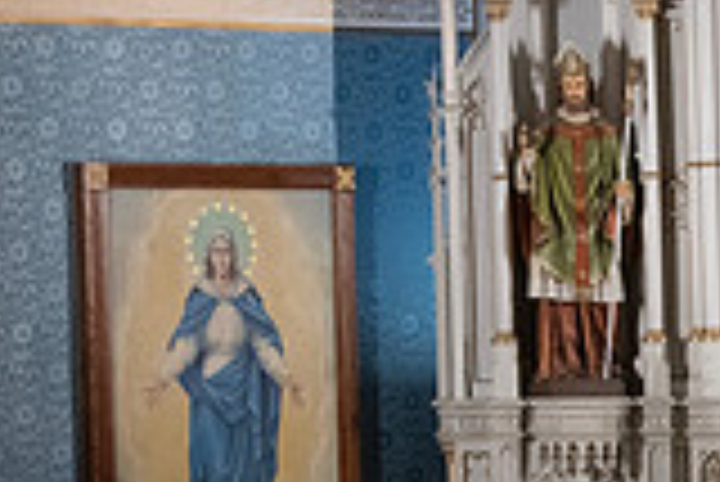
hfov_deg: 7.8
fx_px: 5225
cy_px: 579
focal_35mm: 261
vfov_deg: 5.3
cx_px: 864
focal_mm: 72
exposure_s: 1/100
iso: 4000
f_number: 11
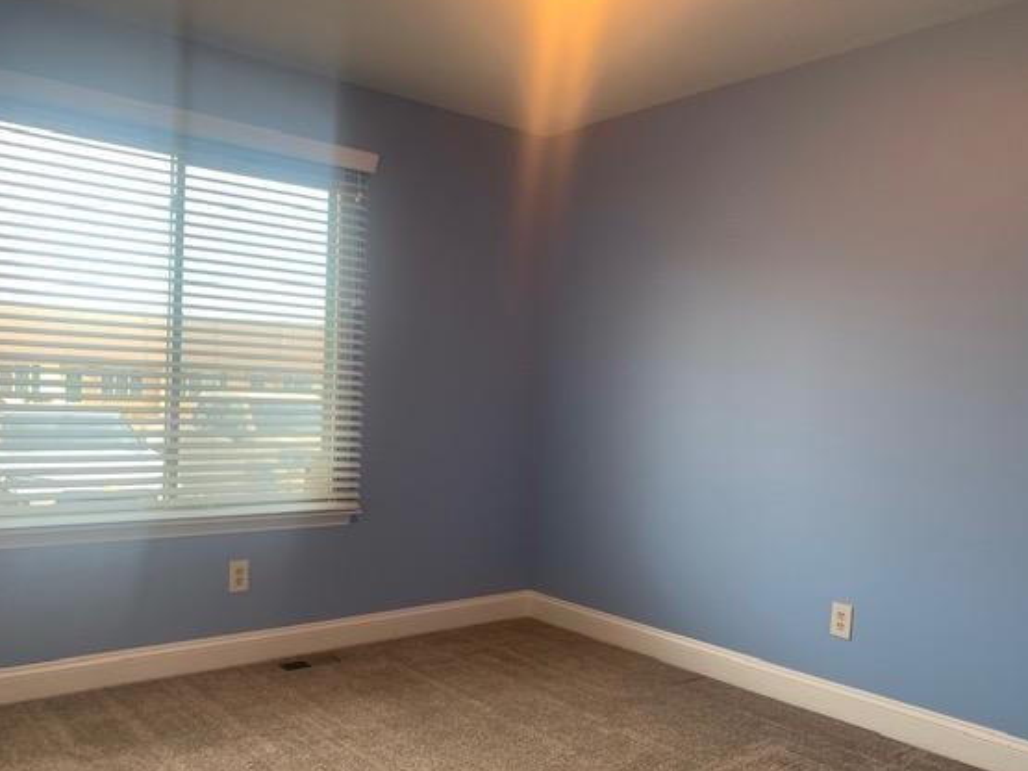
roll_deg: -1.7
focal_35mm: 30
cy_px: 434
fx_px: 891
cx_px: 519
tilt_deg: -2.4
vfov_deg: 46.7
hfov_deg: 60.0
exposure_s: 1/120
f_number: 1.8
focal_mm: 4.25
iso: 80
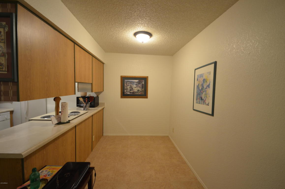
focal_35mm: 15
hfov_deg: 100.5
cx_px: 142
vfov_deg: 77.1
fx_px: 119
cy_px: 94
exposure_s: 1/10
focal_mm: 10
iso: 800
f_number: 5.6
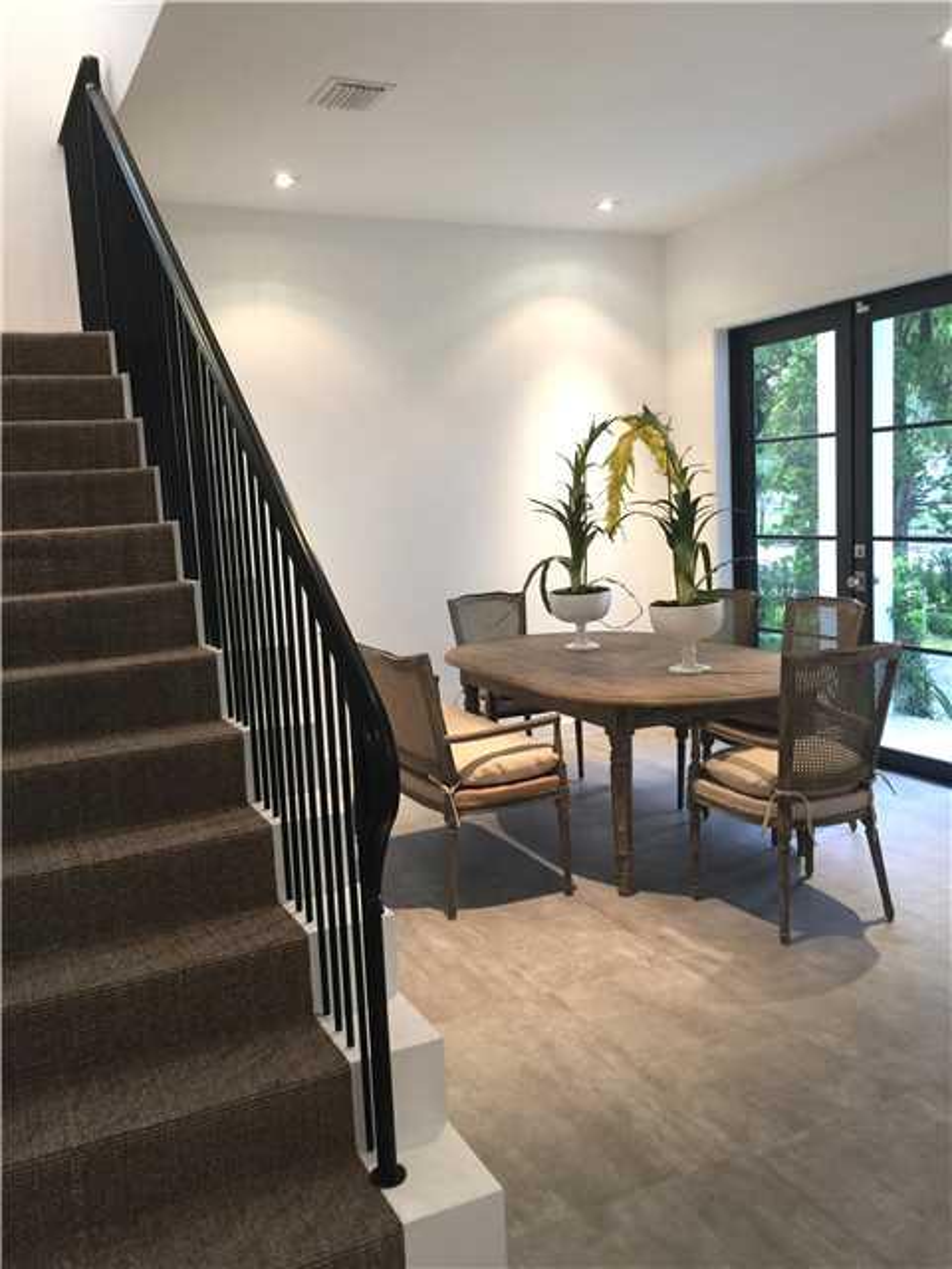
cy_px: 634
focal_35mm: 29
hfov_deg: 48.2
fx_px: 1063
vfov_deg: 61.7
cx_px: 476
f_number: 2.2
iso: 64
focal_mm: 4.15
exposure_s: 1/15
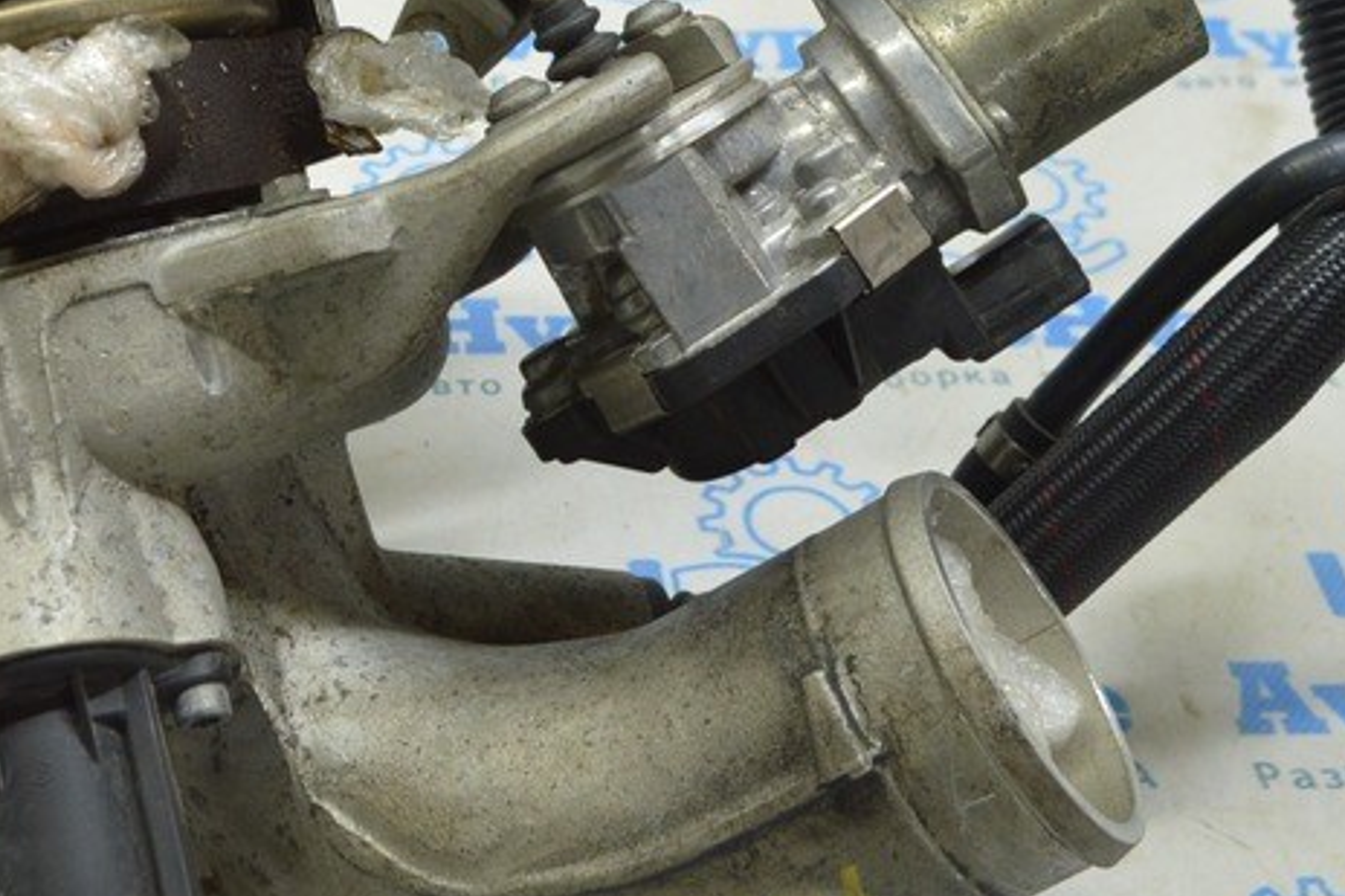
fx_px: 2842
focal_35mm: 76
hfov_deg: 26.2
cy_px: 120
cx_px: 296
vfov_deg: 17.7
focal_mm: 23
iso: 400
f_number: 5.6
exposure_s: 1/20
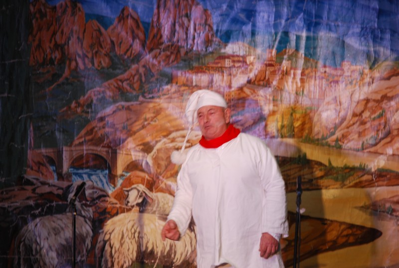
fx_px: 1832
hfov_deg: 12.4
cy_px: 134
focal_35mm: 165
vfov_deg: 8.4
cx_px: 200
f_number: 4.8
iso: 400
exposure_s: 1/40
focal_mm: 110
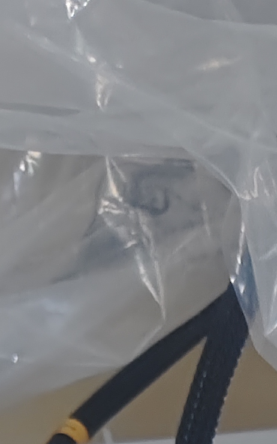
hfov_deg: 9.4
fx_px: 1632
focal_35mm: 135
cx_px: 444
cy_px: 1120
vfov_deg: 12.0
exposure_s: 1/33.3
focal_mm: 5.56
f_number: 1.88
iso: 1638
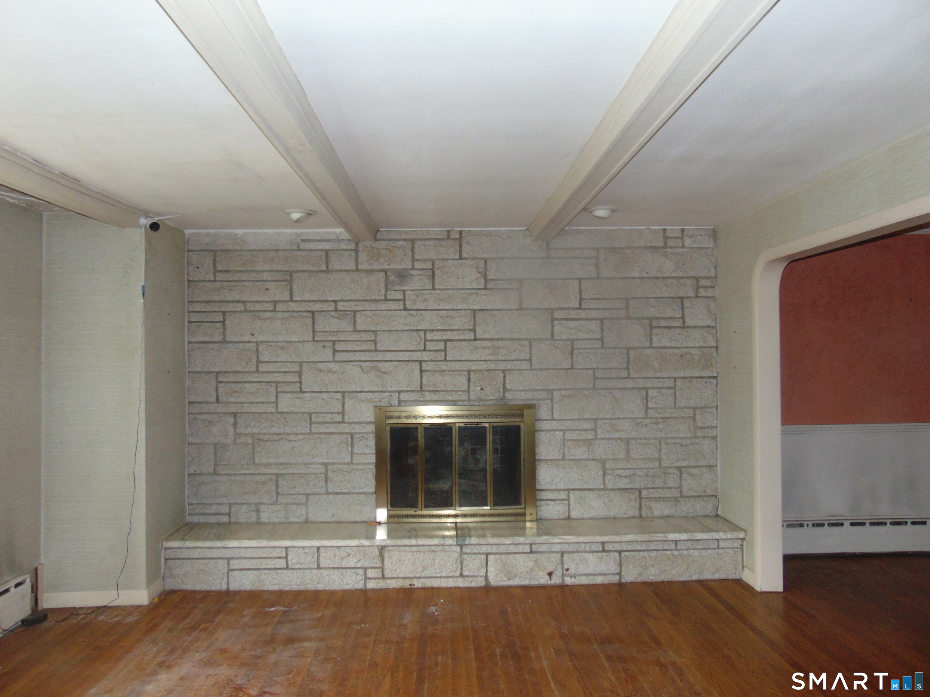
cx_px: 465
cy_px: 348
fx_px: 725
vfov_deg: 51.4
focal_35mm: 27
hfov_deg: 65.3
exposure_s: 1/40
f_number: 3
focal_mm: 4.9
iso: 200
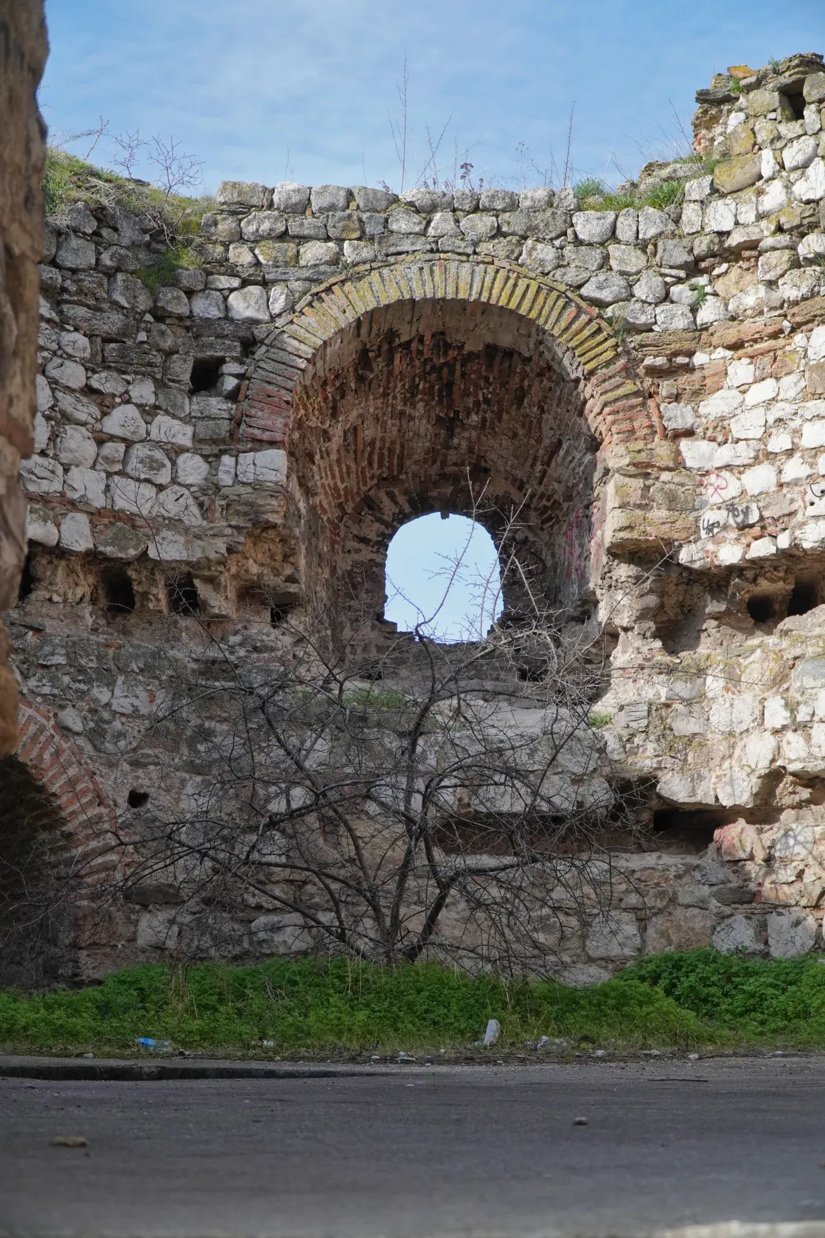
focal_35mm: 50
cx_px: 412
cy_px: 619
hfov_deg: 27.3
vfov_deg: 40.0
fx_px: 1701
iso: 320
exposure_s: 1/1600
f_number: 4.5
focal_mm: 33
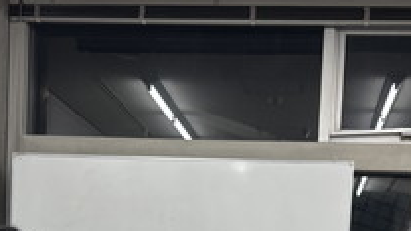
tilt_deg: -5.1
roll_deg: -2.2
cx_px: 180
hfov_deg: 24.4
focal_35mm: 87
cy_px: 369
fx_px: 948
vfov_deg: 13.0
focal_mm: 5.96
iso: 125
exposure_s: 1/100
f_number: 1.6
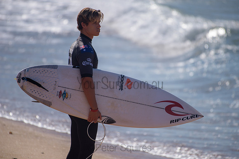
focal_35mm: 500
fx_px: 3320
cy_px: 80
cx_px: 120
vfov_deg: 2.8
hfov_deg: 4.1
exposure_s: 1/2500
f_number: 5.6
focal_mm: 500
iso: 200
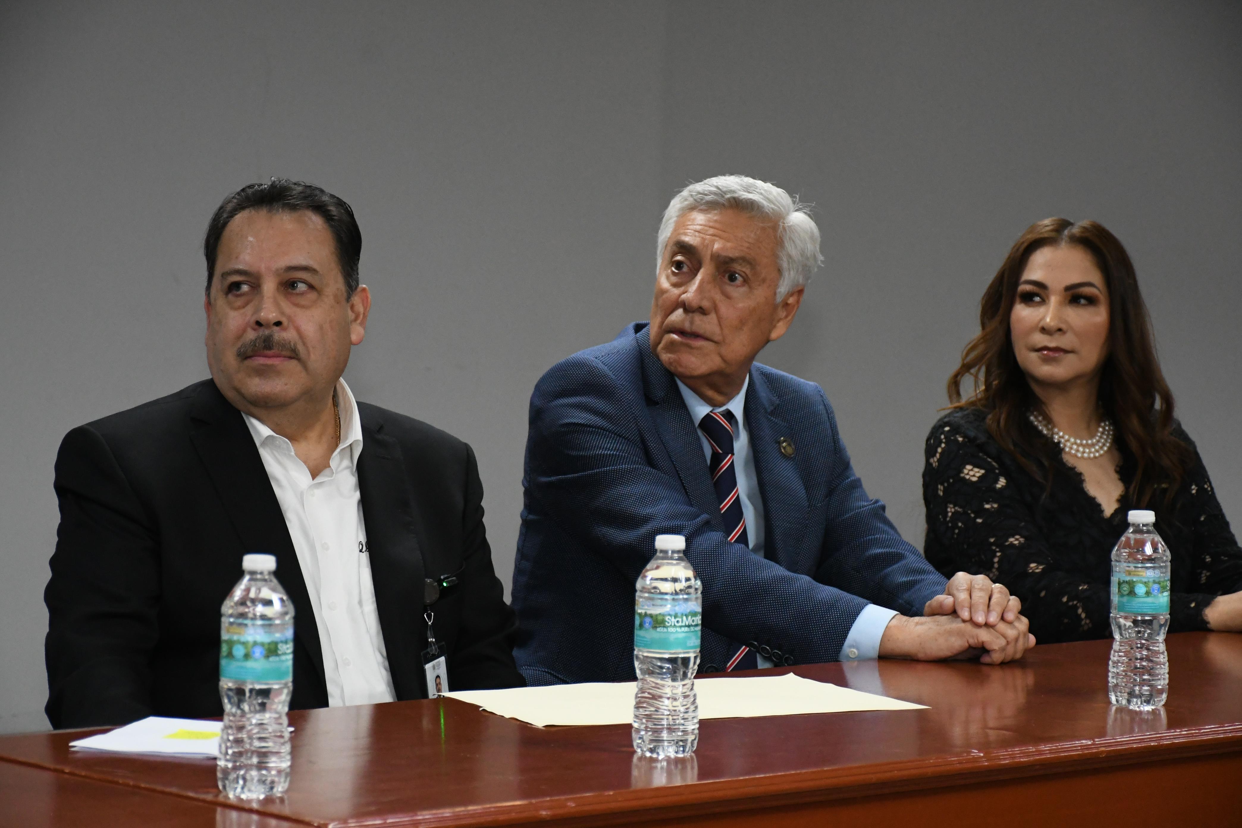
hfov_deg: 18.3
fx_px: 3864
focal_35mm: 112
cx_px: 621
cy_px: 414
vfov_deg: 12.2
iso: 4000
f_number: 5
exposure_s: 1/100
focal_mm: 75
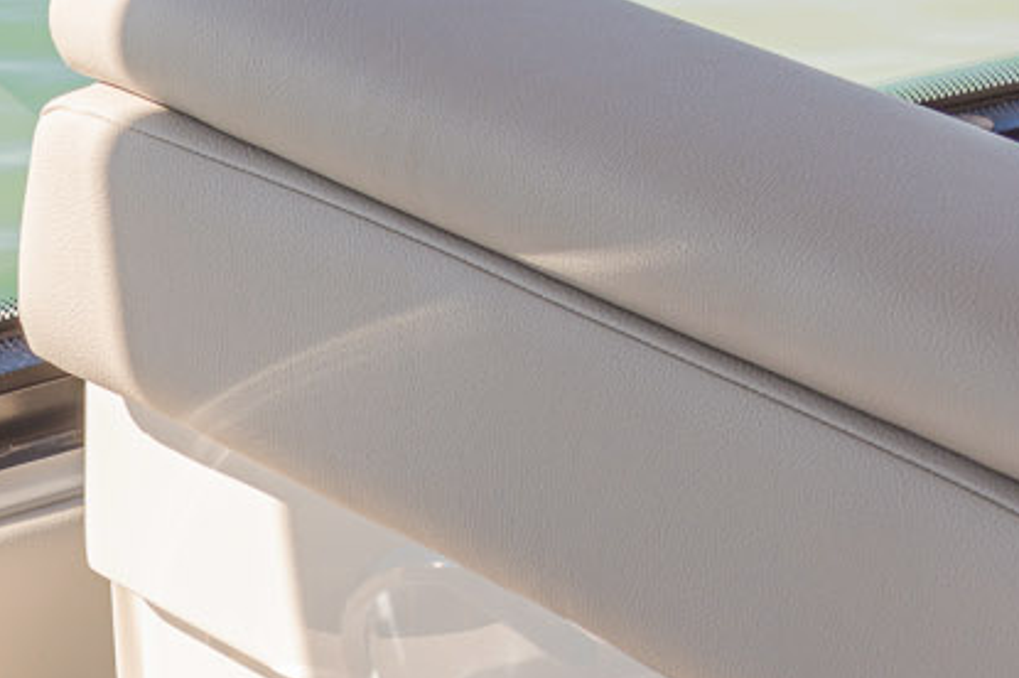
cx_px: -494
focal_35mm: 199
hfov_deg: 10.0
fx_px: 5628
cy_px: 1495
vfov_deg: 6.6
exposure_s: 1/125
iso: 100
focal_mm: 33
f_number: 9
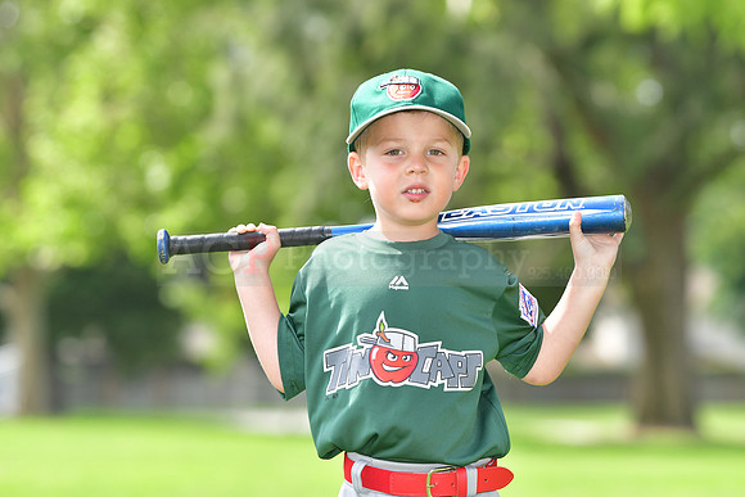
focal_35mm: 180
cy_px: 248
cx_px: 372
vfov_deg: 7.6
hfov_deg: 11.4
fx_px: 3726
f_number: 4
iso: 500
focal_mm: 120
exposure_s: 1/2000
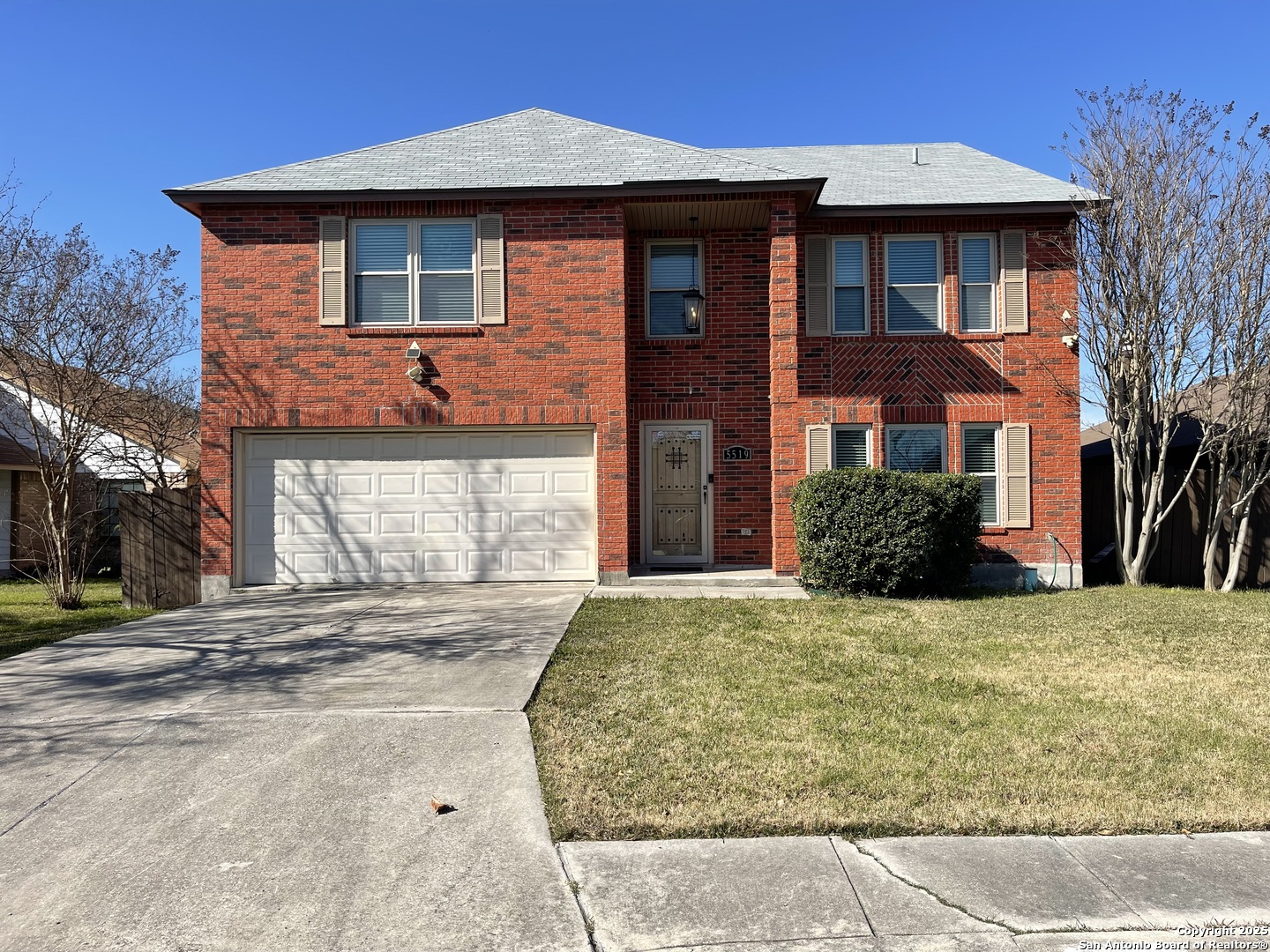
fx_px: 954
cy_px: 476
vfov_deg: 53.1
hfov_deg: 67.3
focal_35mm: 26
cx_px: 635
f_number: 1.6
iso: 32
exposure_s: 1/2924
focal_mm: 5.1
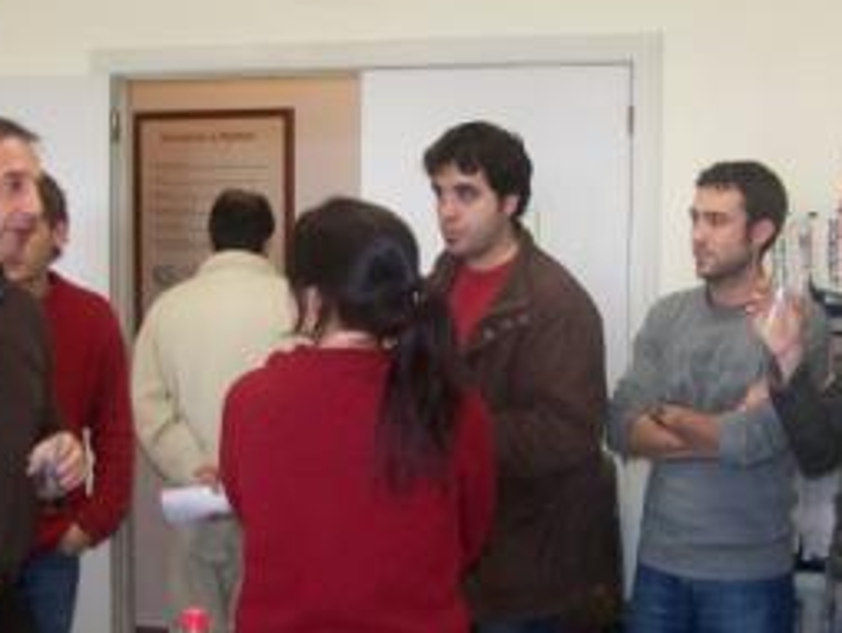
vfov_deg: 21.9
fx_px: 1631
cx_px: 428
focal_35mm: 67
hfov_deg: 28.9
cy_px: 398
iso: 200
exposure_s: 1/50
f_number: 2.8
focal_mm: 6.3
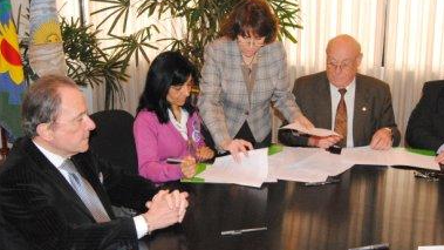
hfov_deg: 49.3
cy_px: 125
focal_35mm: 41
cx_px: 243
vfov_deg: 29.0
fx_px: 483
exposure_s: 1/50
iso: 1600
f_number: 8
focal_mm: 22
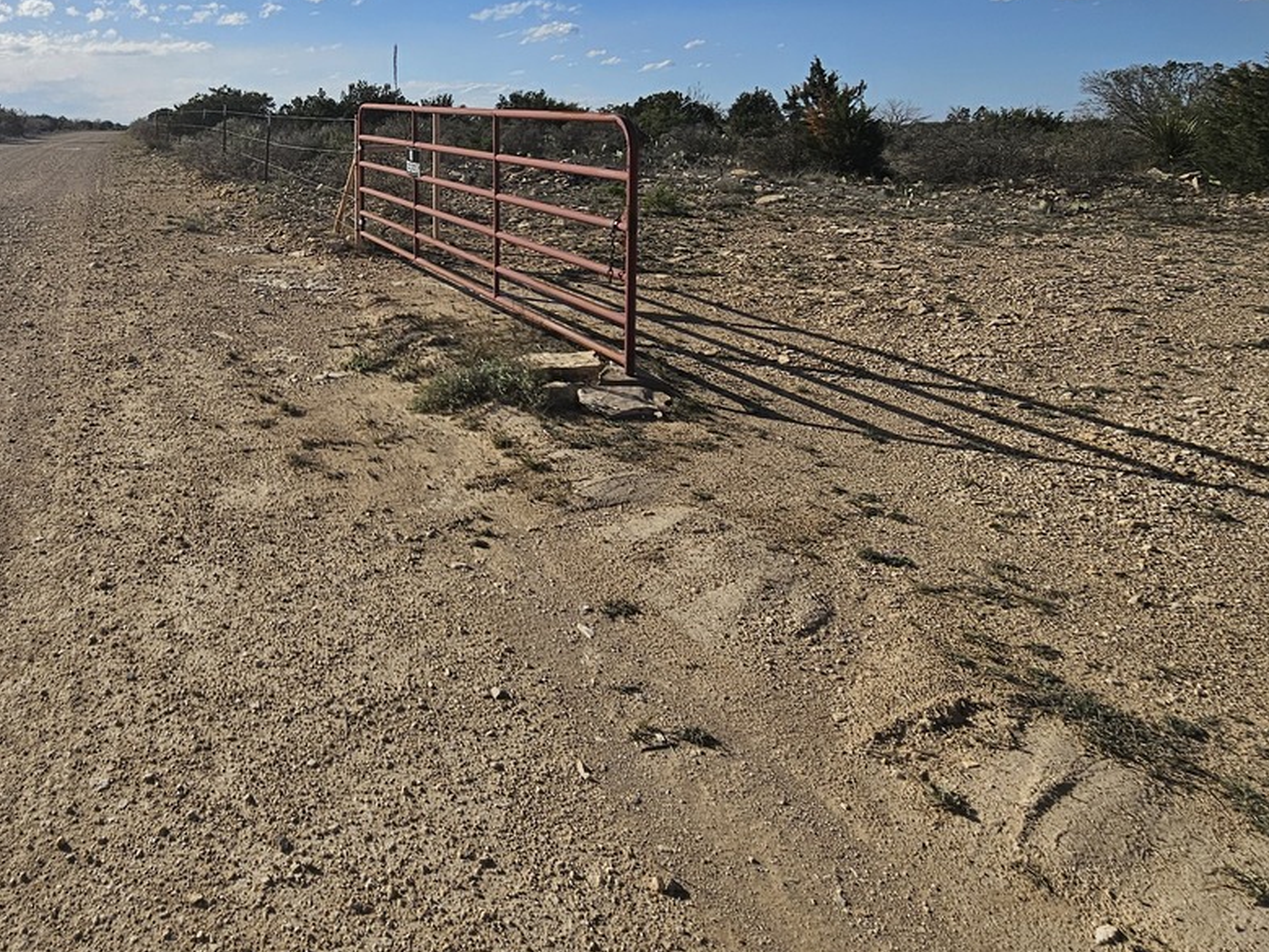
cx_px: 335
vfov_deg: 54.0
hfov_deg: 67.6
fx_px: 880
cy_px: 231
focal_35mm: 24
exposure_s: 1/5523
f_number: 2.2
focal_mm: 2.2
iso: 50
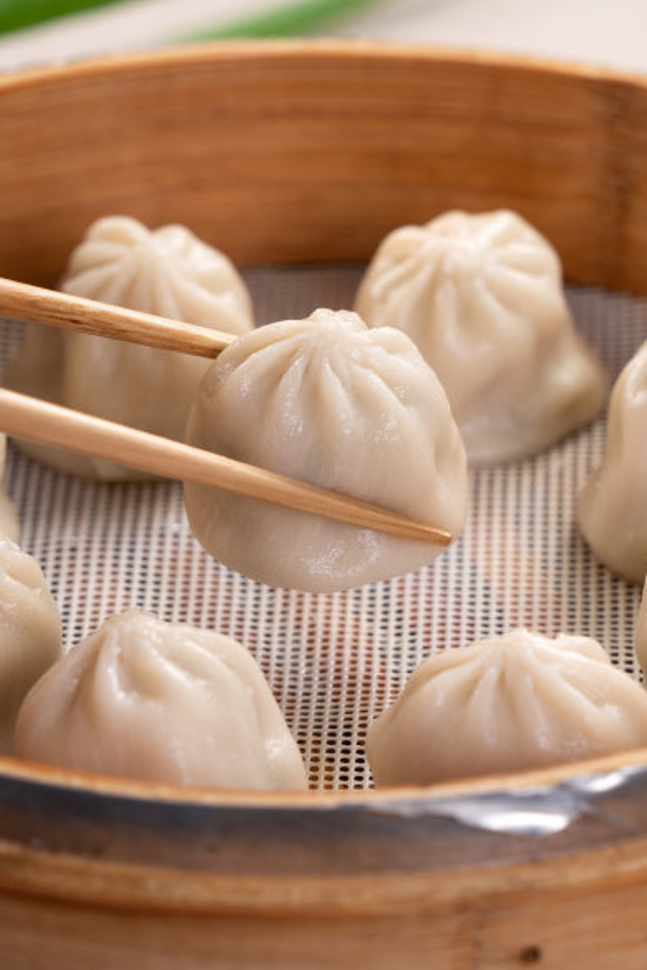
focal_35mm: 174
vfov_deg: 11.8
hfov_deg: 7.9
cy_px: 469
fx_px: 4690
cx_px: 322
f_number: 8
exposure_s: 1/125
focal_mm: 168
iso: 100
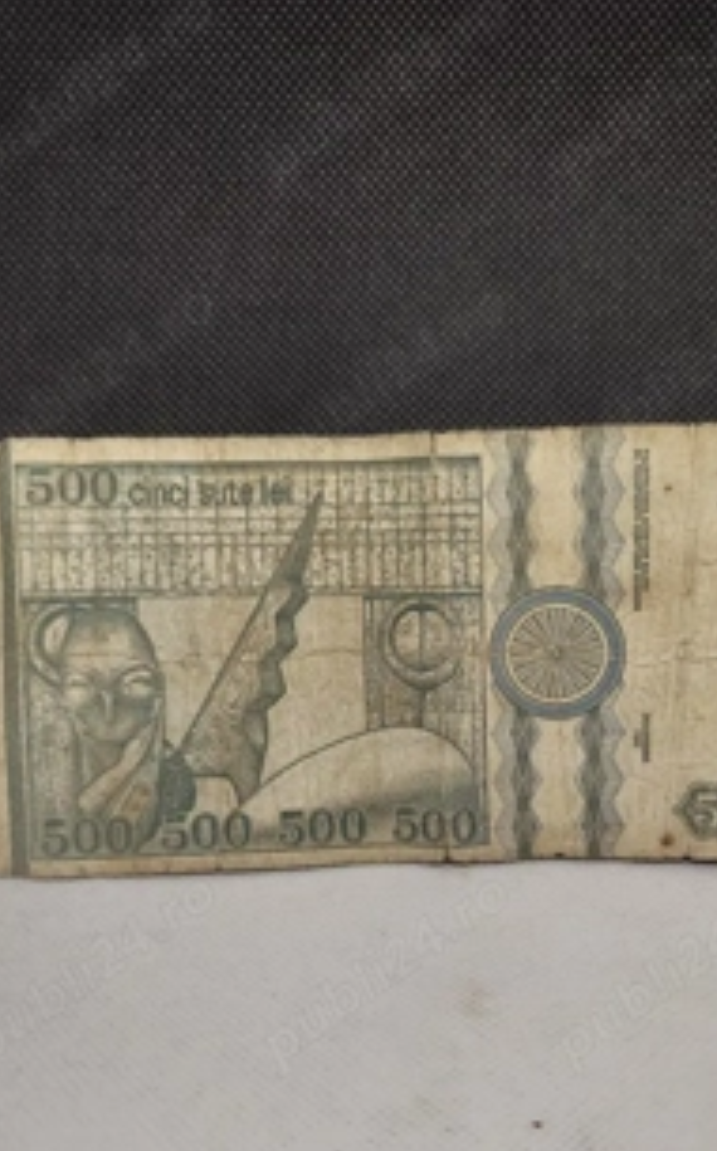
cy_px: 721
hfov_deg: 39.0
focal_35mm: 32
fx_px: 1003
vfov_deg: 58.9
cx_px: 460
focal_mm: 5.59
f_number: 1.88
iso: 50
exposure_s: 1/132
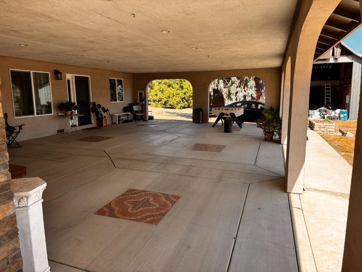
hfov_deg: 71.6
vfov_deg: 56.8
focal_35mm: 24
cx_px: 181
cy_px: 136
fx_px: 251
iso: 80
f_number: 1.78
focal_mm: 6.76
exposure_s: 1/980
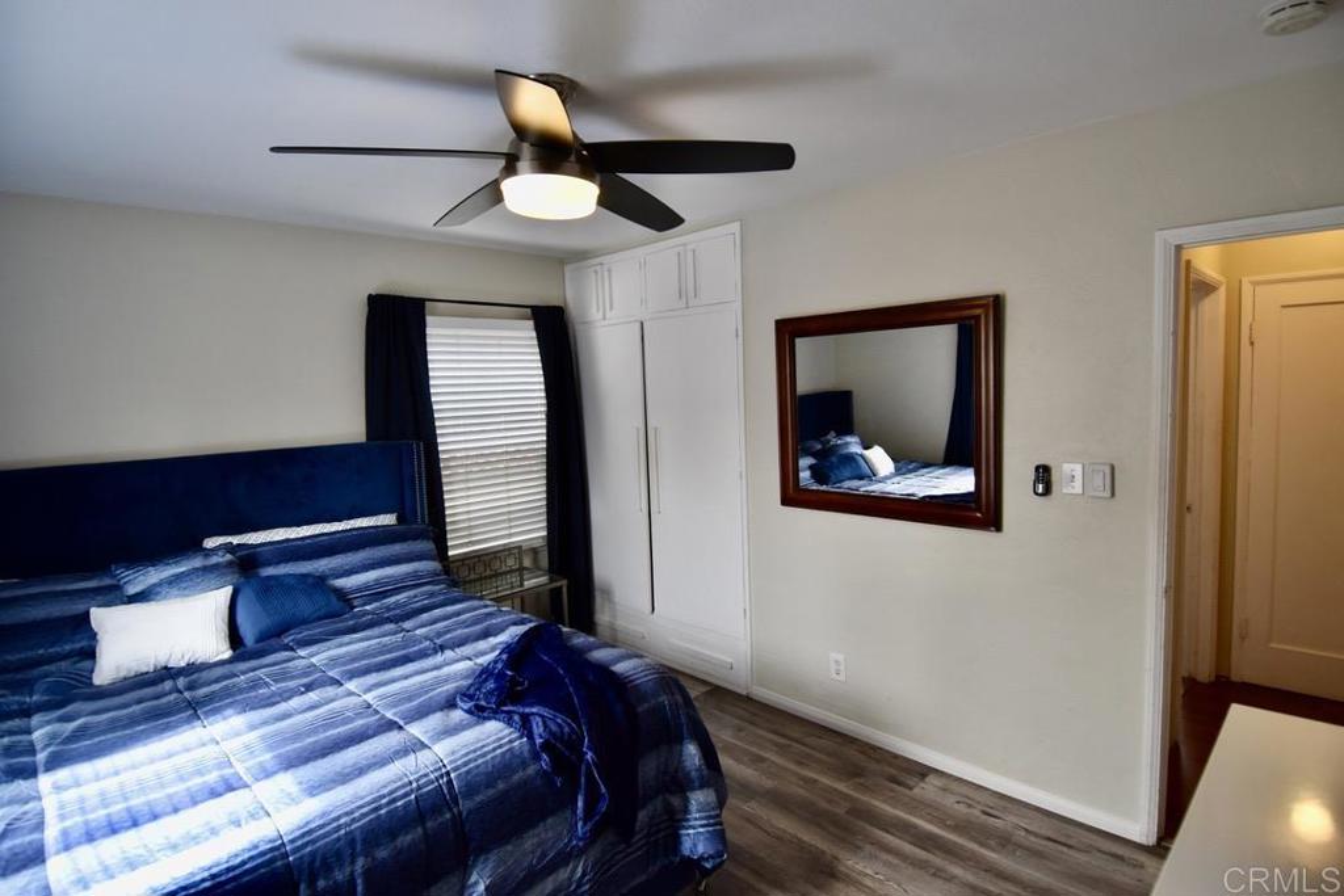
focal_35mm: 18
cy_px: 448
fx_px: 672
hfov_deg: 90.0
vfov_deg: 67.4
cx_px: 672
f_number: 4.5
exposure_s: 1/80
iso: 400
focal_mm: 12
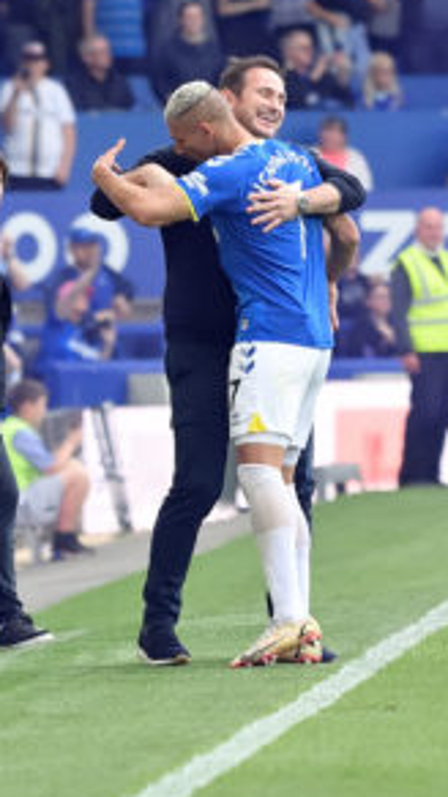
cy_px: 199
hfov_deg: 2.2
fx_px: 11650
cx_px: 628
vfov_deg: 3.9
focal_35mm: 551
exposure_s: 1/1250
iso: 800
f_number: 3.5
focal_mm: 200
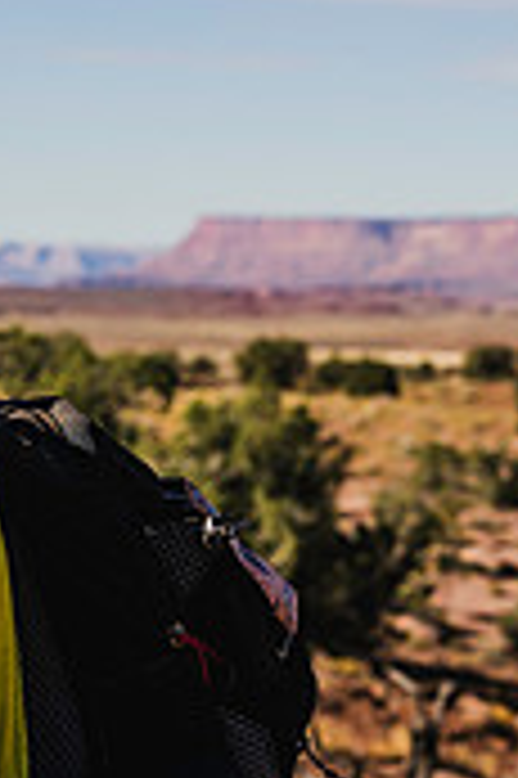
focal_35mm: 149
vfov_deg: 13.7
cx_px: -222
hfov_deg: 9.0
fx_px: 3222
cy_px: 592
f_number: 5
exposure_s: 1/1000
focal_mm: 43
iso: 100
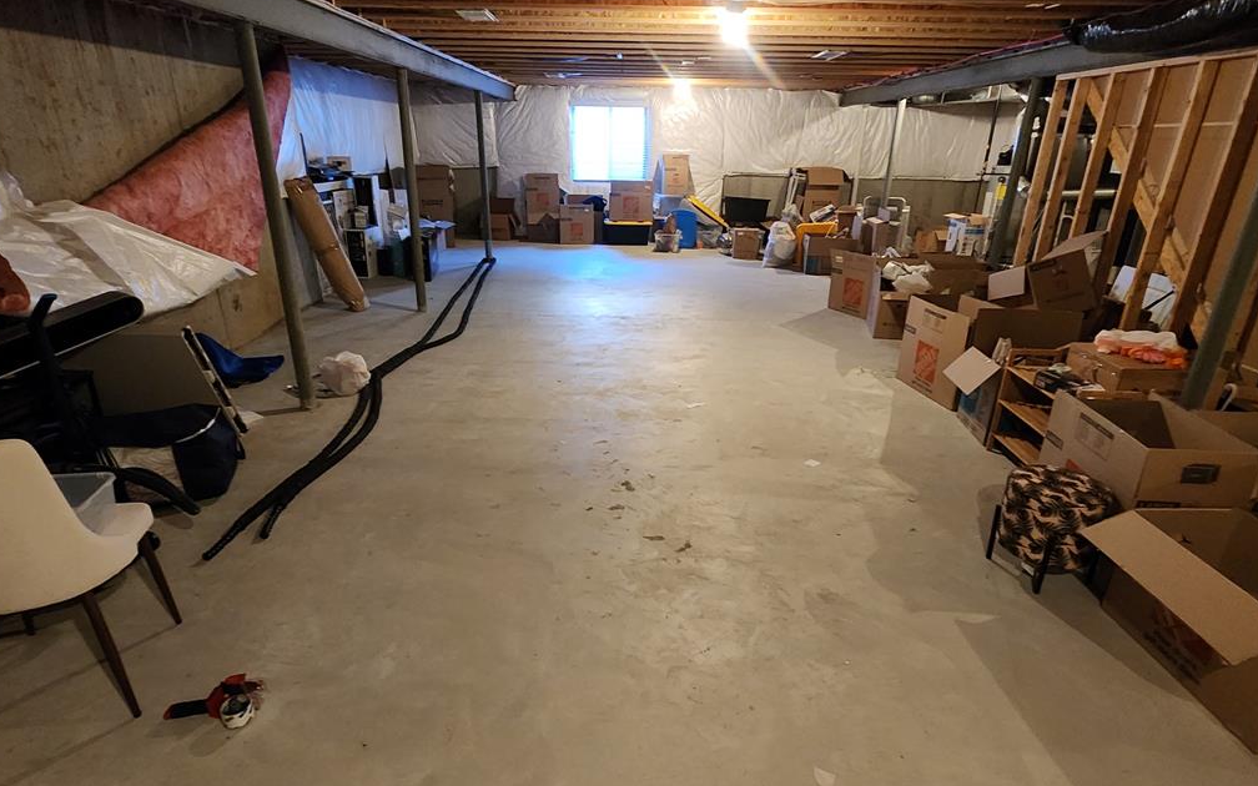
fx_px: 480
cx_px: 623
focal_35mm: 14
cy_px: 419
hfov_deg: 105.3
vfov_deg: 78.5
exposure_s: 1/24
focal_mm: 2.2
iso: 800
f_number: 2.2
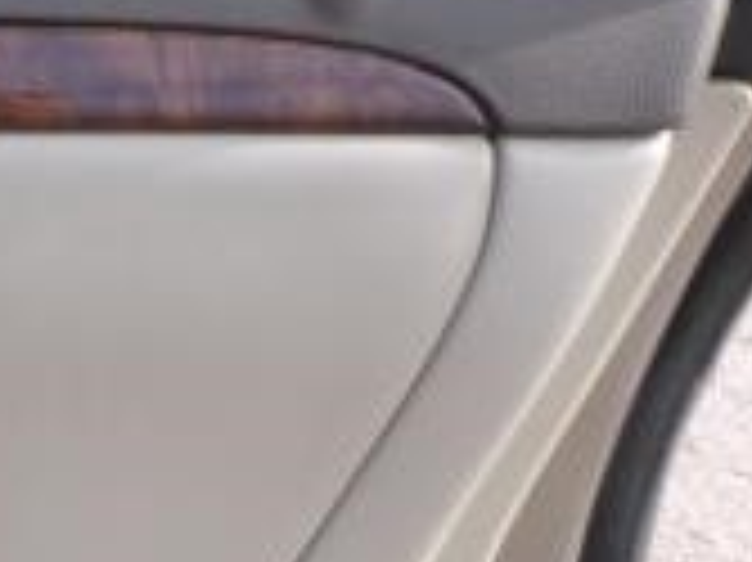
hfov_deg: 13.8
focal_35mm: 120
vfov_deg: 12.3
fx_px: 2605
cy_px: 418
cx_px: -784
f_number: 3.9
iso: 100
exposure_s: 1/160
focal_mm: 4.5
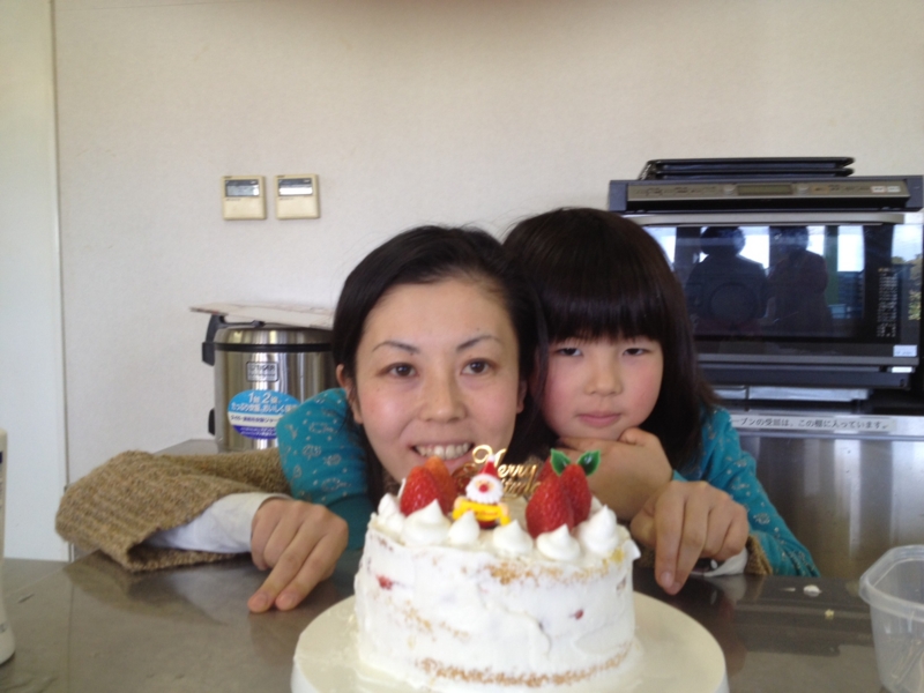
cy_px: 346
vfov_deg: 40.7
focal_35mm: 35
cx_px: 462
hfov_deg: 52.6
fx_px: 934
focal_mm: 4.28
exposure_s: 1/40
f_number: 2.4
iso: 80
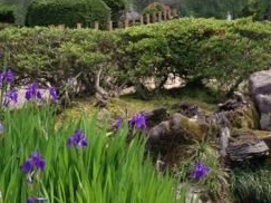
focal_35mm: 87
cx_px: 154
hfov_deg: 22.5
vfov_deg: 16.4
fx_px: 681
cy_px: -31
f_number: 2.4
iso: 50
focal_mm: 4.12
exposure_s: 1/463
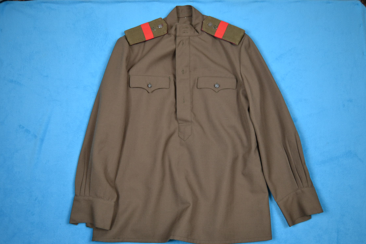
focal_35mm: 30
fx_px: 300
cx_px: 188
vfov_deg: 44.2
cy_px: 123
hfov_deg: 62.7
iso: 500
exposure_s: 1/60
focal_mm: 19
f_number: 3.5
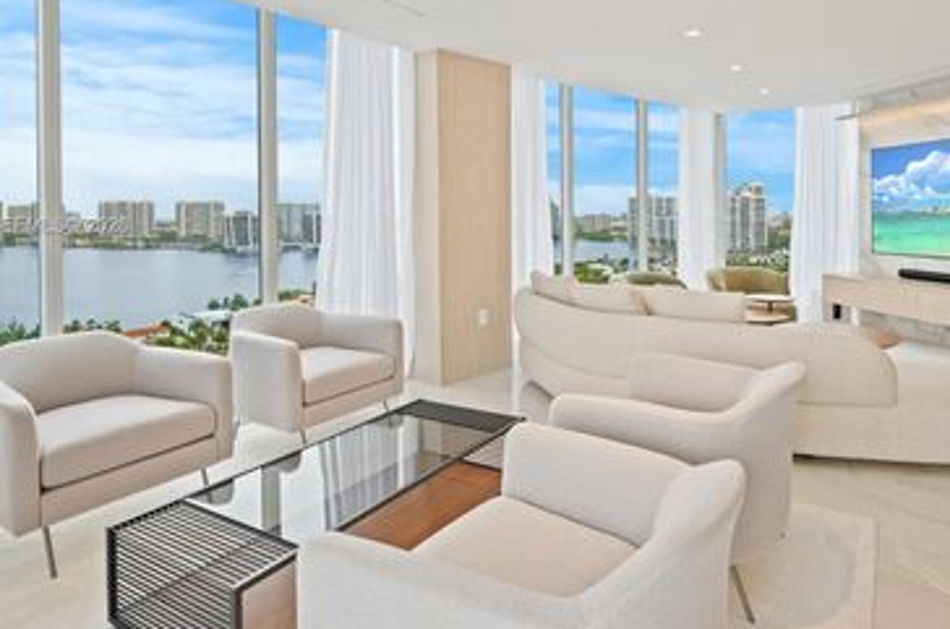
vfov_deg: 56.2
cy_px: 227
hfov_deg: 78.4
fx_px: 579
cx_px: 527
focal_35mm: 22
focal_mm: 16
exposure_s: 1/25
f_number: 8
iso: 200
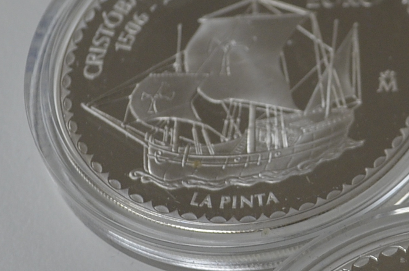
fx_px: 1644
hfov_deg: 13.8
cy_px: 230
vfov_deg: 9.4
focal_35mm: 145
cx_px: 467
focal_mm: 26
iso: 400
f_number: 5
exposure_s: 1/100
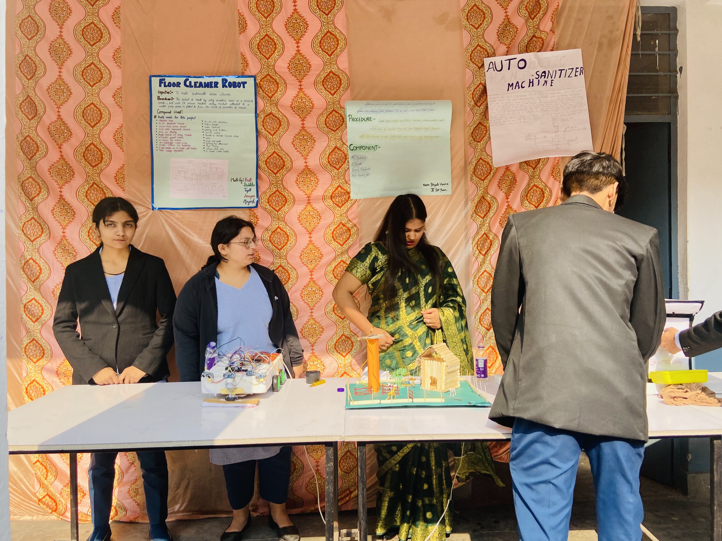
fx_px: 542
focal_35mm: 26
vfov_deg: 53.1
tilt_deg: -0.4
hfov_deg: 67.3
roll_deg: +0.7
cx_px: 361
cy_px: 270
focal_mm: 4.25
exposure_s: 1/458
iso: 32
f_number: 1.8
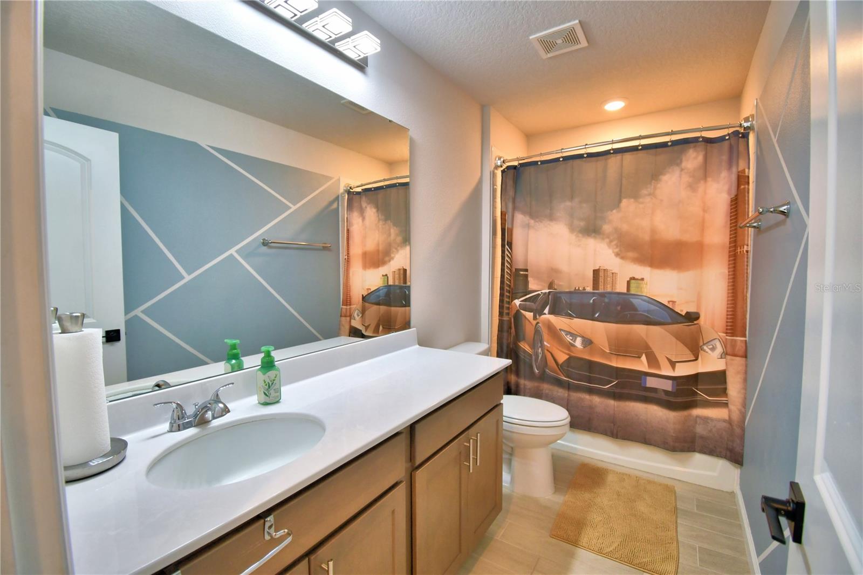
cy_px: 288
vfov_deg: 77.3
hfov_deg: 100.4
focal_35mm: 15
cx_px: 432
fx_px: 359
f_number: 4.5
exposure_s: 1/50
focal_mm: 10
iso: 400
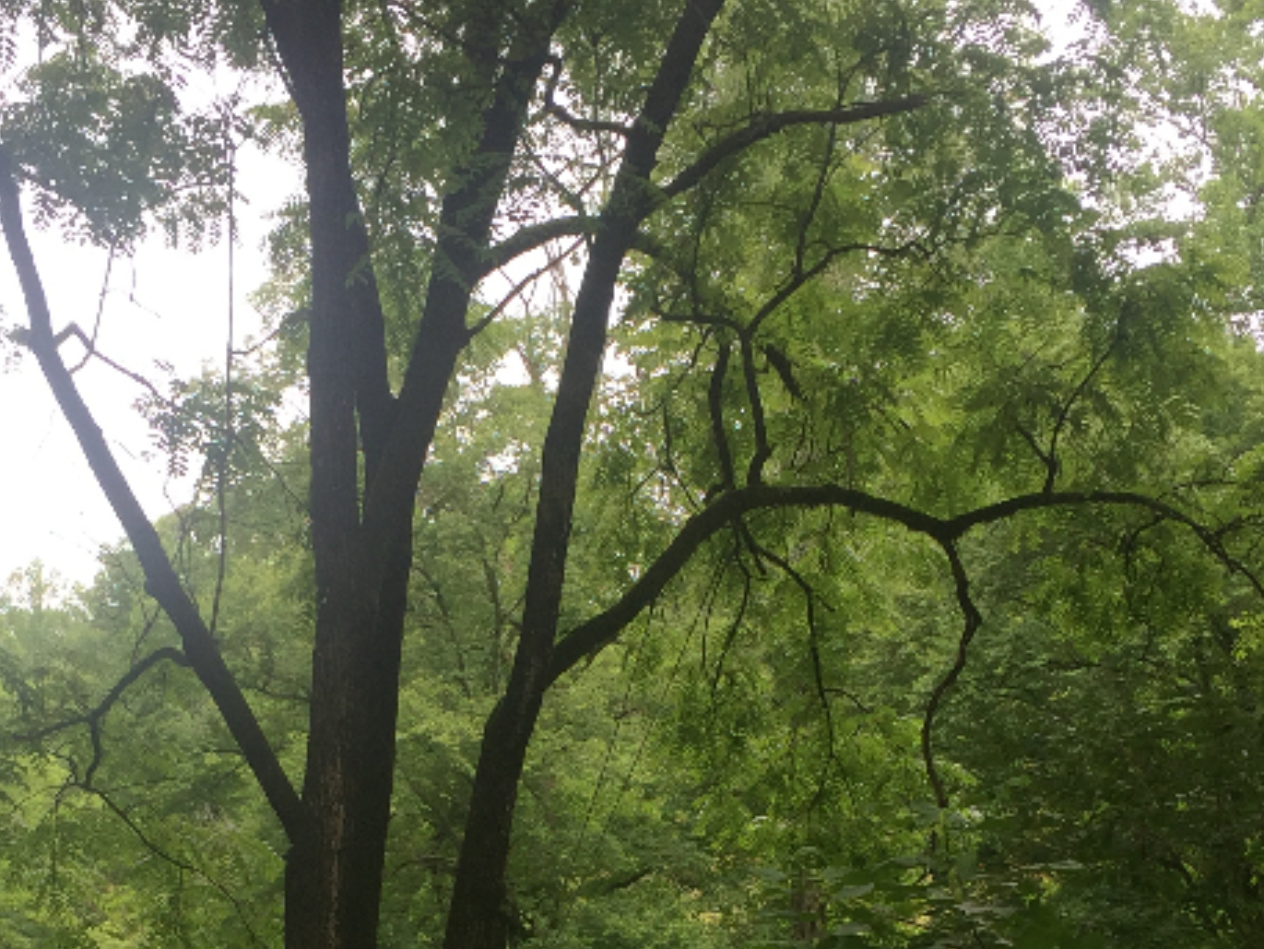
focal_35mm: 65
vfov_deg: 21.5
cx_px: 528
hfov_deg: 29.8
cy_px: 1032
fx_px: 2374
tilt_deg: -1.6
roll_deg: +0.7
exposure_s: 1/377
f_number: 2.2
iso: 32
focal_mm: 4.15
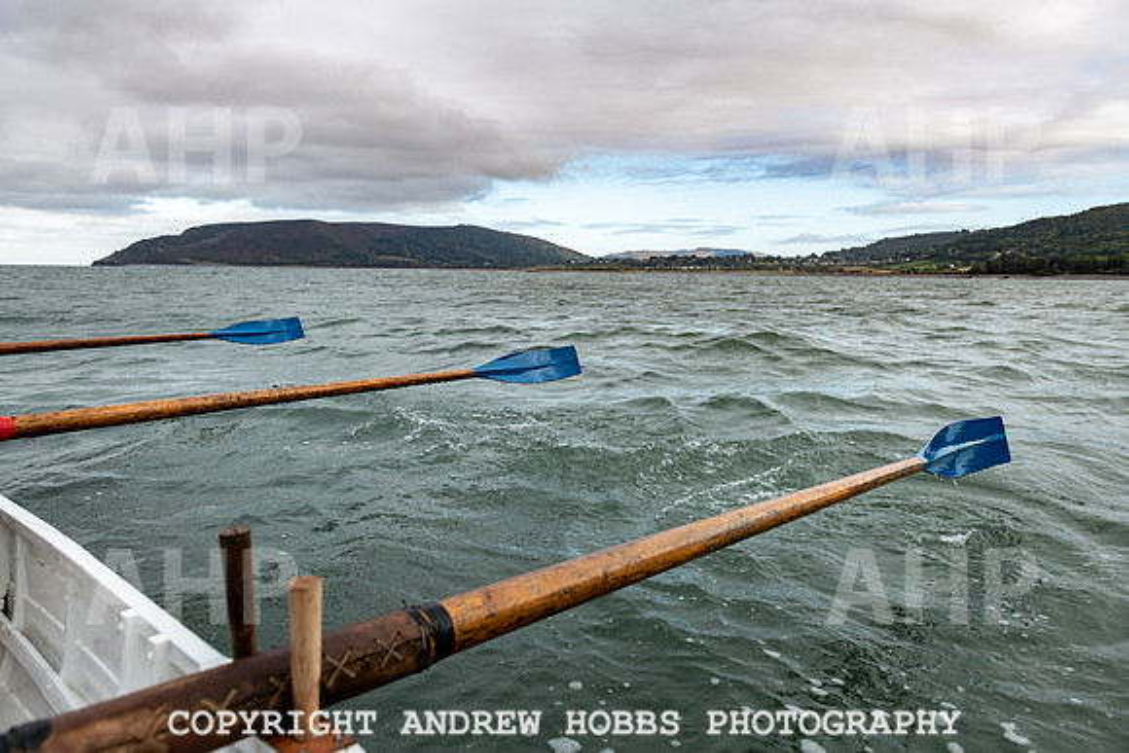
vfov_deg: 53.2
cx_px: 564
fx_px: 753
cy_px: 376
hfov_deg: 73.7
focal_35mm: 24
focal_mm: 24
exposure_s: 1/2000
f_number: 5.6
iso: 250
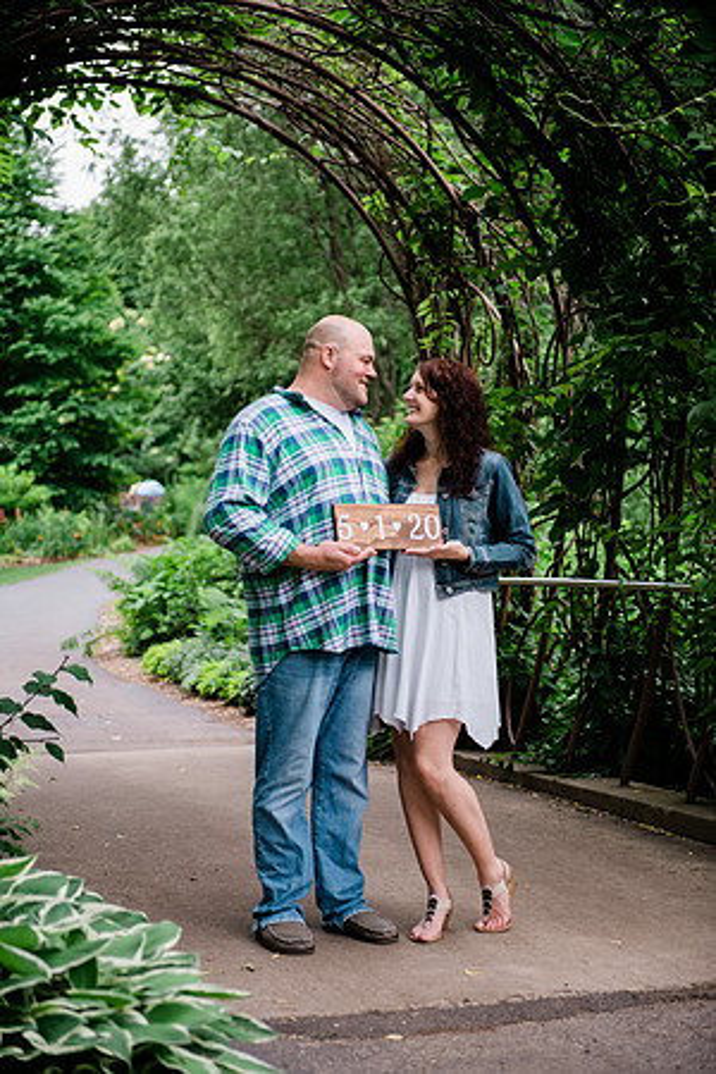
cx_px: 358
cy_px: 537
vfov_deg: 28.8
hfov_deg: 19.5
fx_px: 2088
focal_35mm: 70
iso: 640
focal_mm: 70
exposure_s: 1/160
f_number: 2.8
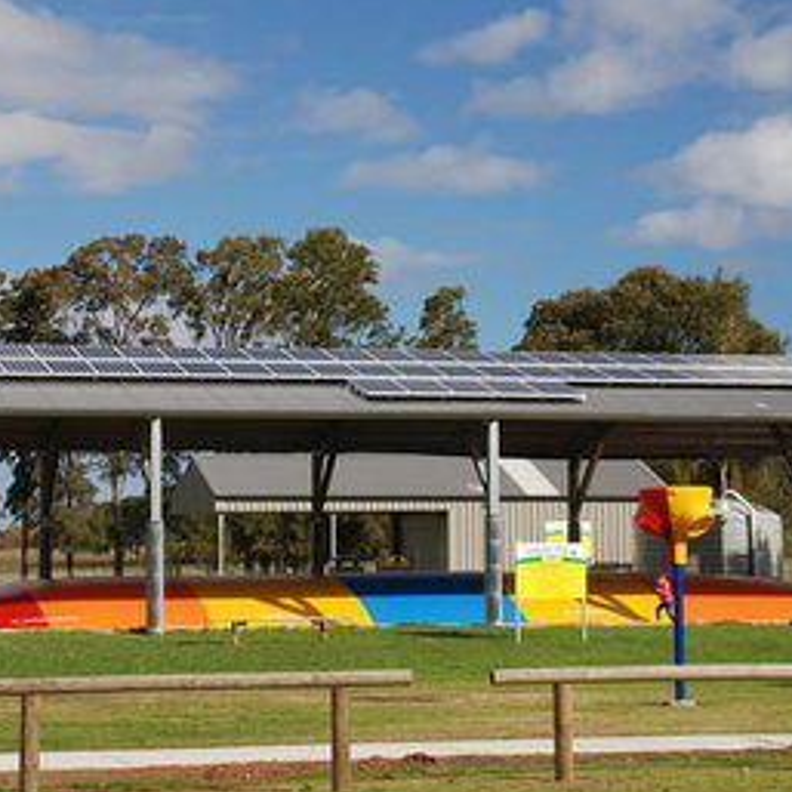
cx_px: 357
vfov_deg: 16.6
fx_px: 2718
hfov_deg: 16.6
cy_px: 342
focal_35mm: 105
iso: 200
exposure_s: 1/200
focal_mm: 44
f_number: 7.1
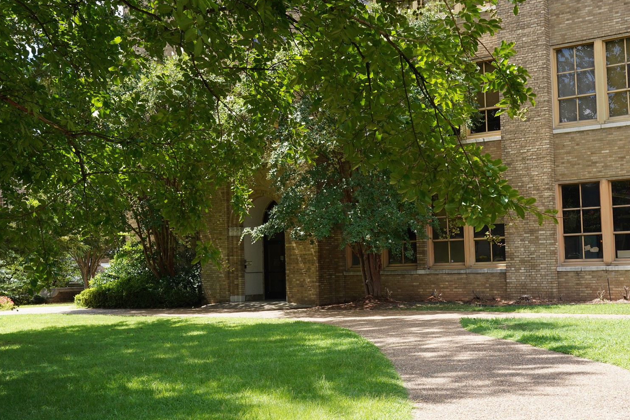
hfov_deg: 38.8
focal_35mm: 51
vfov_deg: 26.5
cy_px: 196
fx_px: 893
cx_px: 370
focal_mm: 38
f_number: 13
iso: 320
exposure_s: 1/100
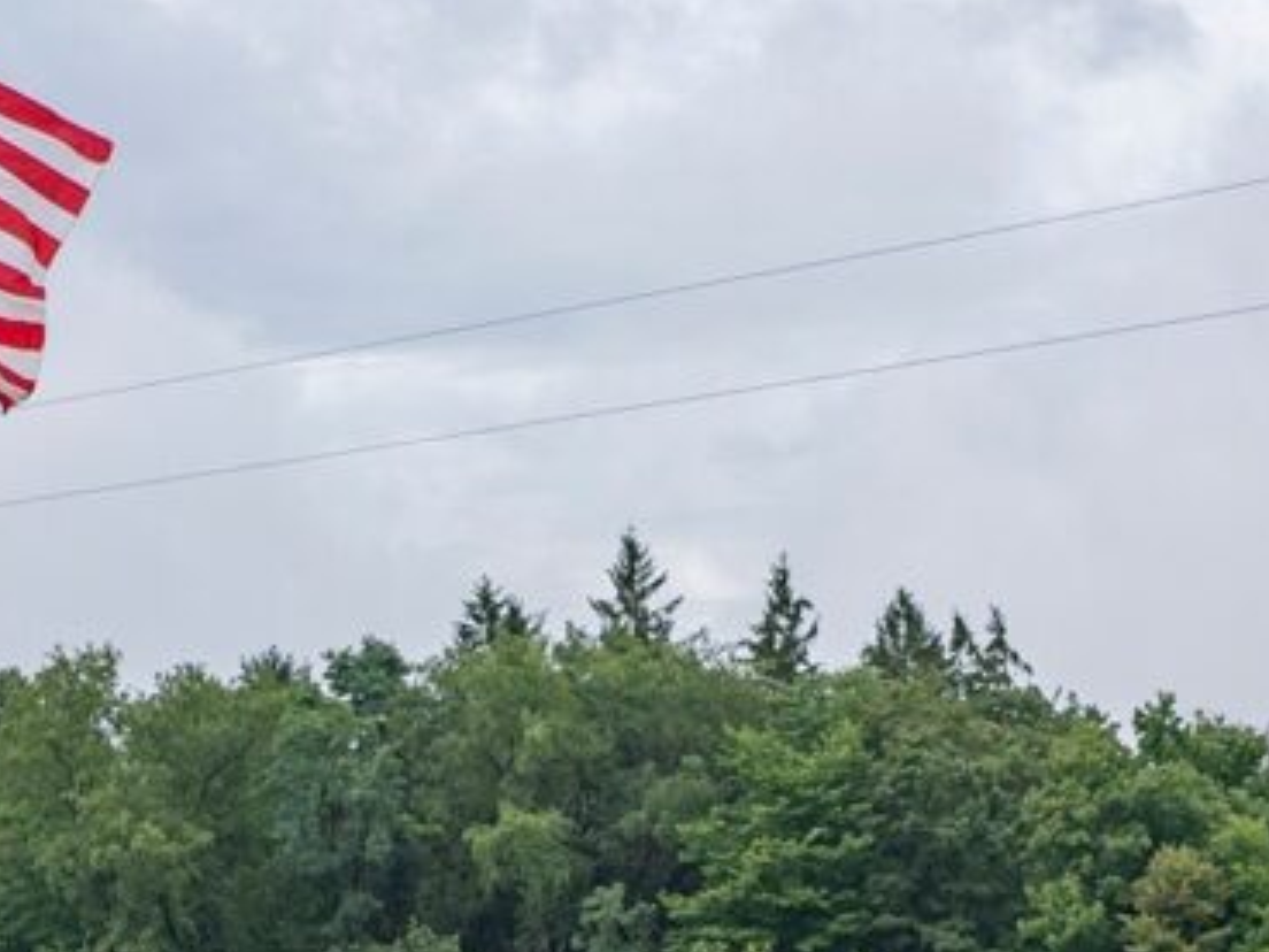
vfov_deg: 10.1
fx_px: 5389
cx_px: 790
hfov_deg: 13.4
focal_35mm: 147
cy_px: 719
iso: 100
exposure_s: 1/1600
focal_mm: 55
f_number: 1.8
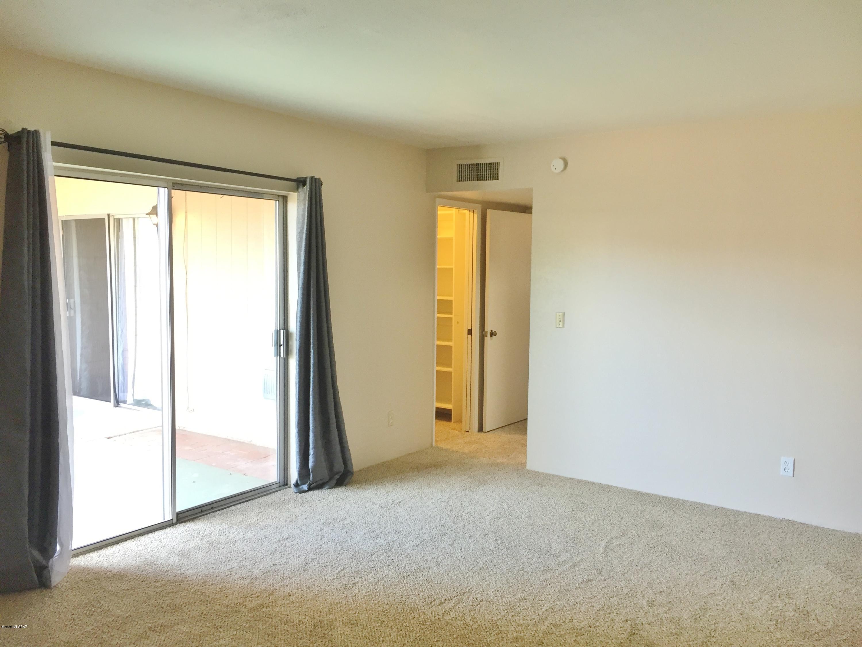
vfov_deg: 48.2
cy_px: 324
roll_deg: -0.9
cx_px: 431
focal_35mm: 29
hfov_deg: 61.7
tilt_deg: -4.3
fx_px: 722
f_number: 2.2
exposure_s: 1/30
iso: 80
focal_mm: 4.15
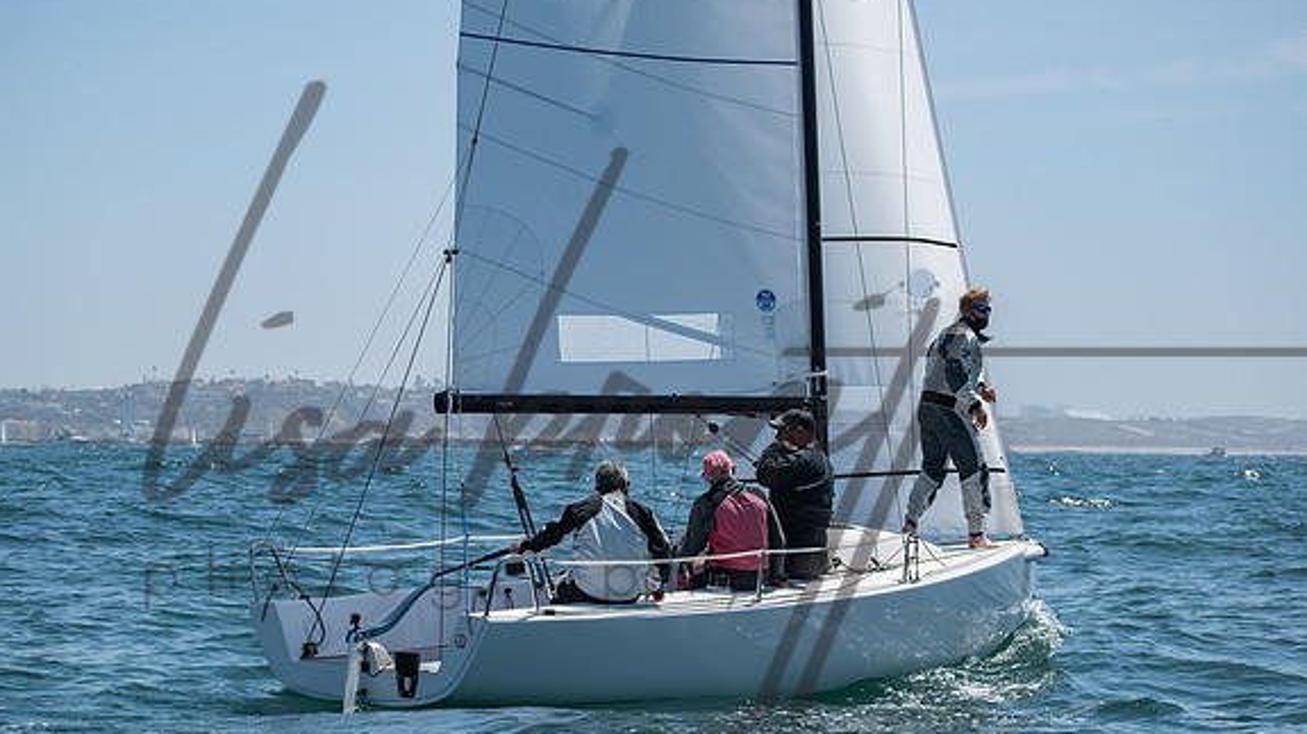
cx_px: 650
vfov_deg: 10.9
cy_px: 406
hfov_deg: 19.3
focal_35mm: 111
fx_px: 3846
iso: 200
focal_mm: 70
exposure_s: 1/1000
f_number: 6.3
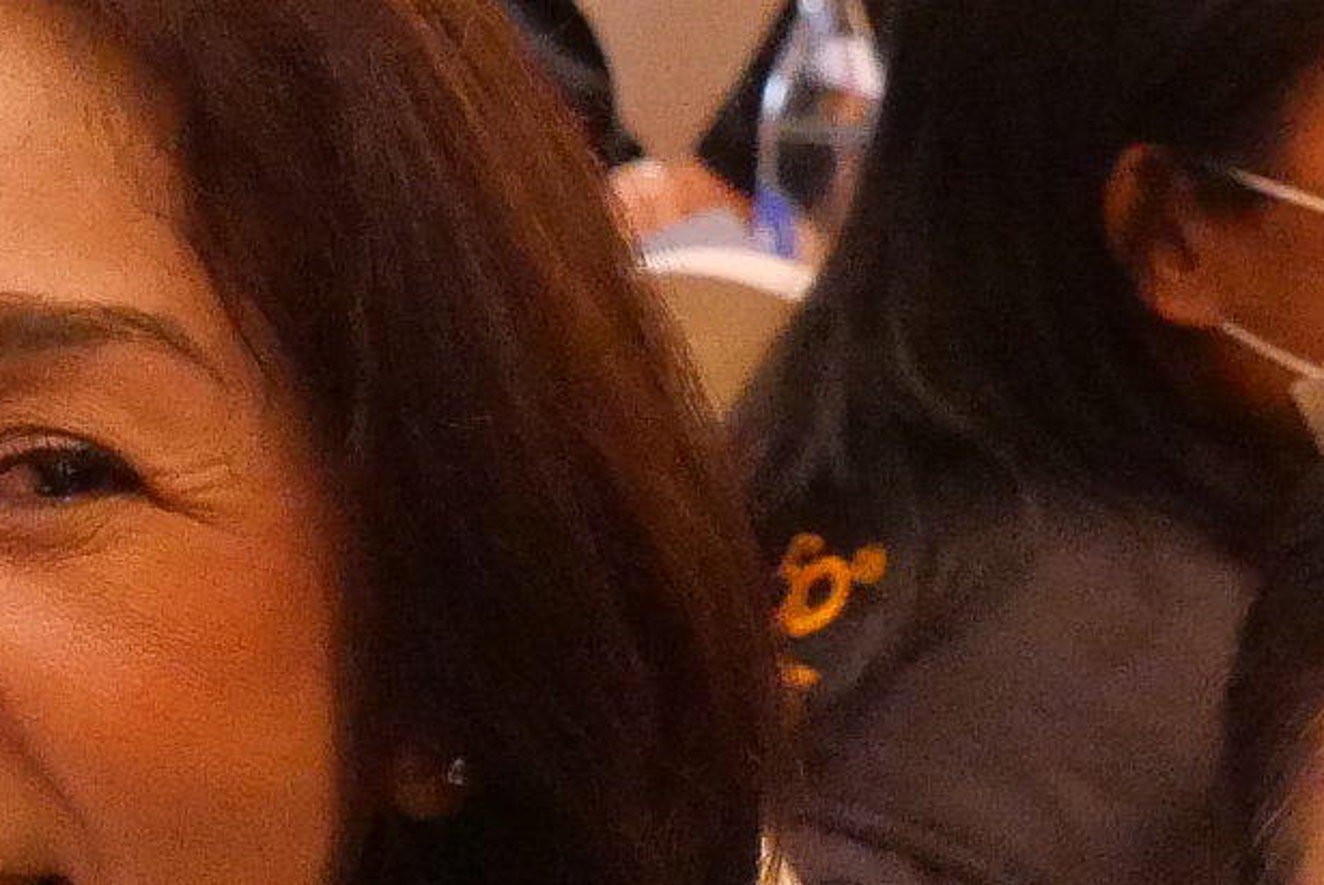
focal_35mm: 338
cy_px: 1464
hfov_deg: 6.1
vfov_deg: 4.0
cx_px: -256
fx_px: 12439
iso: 3200
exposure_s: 1/80
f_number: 4.6
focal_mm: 27
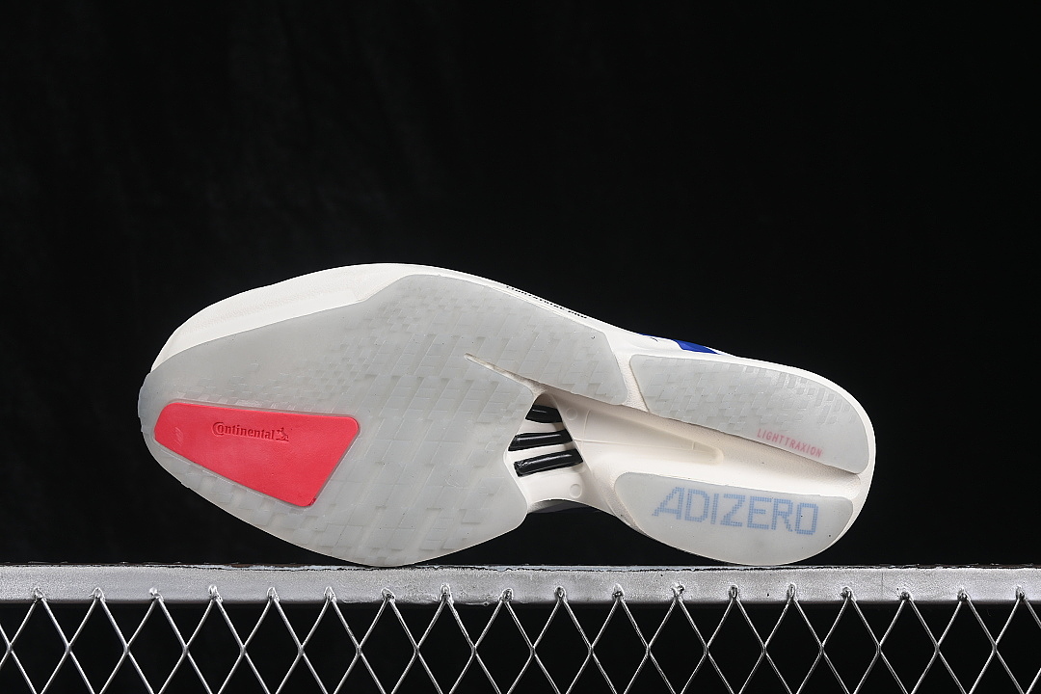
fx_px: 2169
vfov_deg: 18.2
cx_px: 520
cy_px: 347
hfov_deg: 27.0
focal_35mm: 75
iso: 160
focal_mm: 50
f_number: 8
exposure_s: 1/80
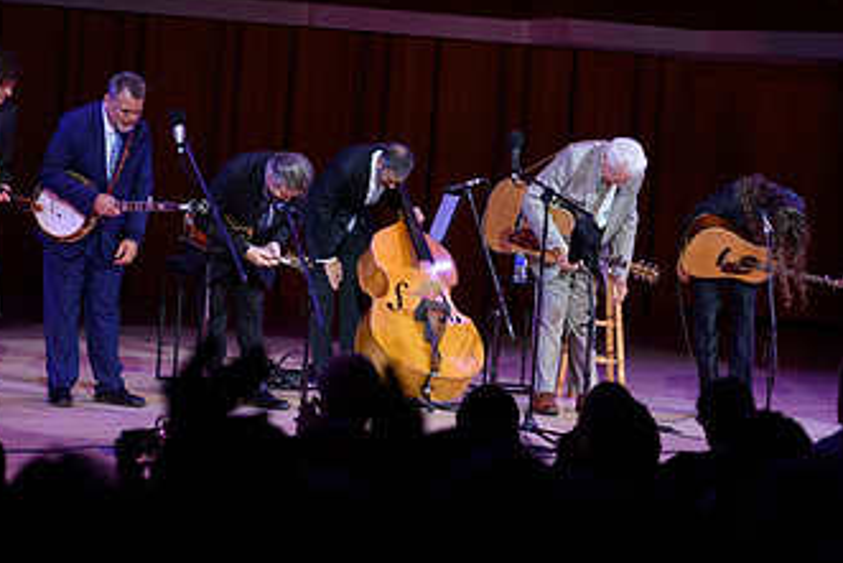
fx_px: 3233
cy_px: 166
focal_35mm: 138
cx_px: 507
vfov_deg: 9.9
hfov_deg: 14.8
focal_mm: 70
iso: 2500
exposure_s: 1/500
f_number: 5
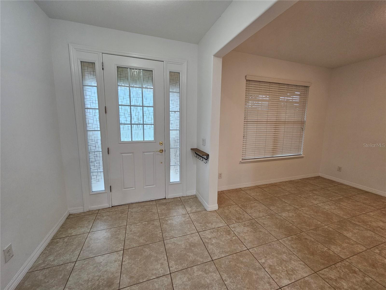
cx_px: 193
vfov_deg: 89.9
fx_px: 145
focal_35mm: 13
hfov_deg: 106.2
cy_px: 145
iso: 160
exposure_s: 1/60
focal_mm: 2.2
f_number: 2.2
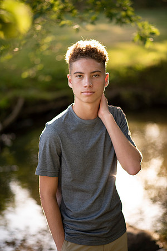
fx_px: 591
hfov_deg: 16.1
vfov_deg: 23.9
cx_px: 84
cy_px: 126
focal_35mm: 85
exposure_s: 1/250
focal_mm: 85
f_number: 1.8
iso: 125
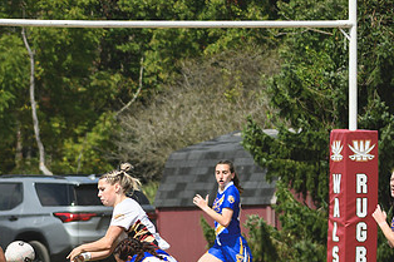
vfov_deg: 1.9
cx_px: -47
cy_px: 320
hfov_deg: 2.8
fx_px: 7919
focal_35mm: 724
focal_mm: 170
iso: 100
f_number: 5
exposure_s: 1/1000
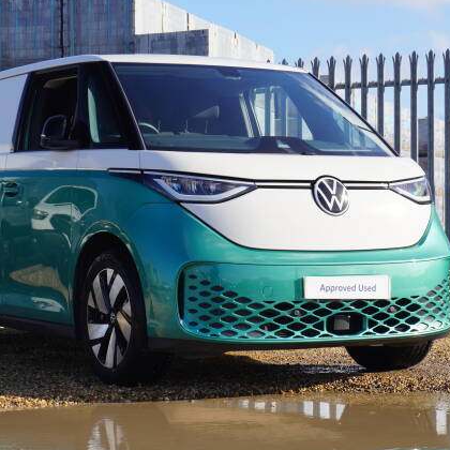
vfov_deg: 17.9
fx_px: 1427
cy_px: 224
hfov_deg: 17.9
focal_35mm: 97
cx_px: 188
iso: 100
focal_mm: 50
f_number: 8
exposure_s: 1/125
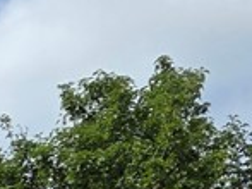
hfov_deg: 9.4
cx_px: -530
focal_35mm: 160
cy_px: 454
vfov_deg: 8.5
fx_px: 1164
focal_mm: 6.3
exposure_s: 1/10000
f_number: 1.7
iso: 80
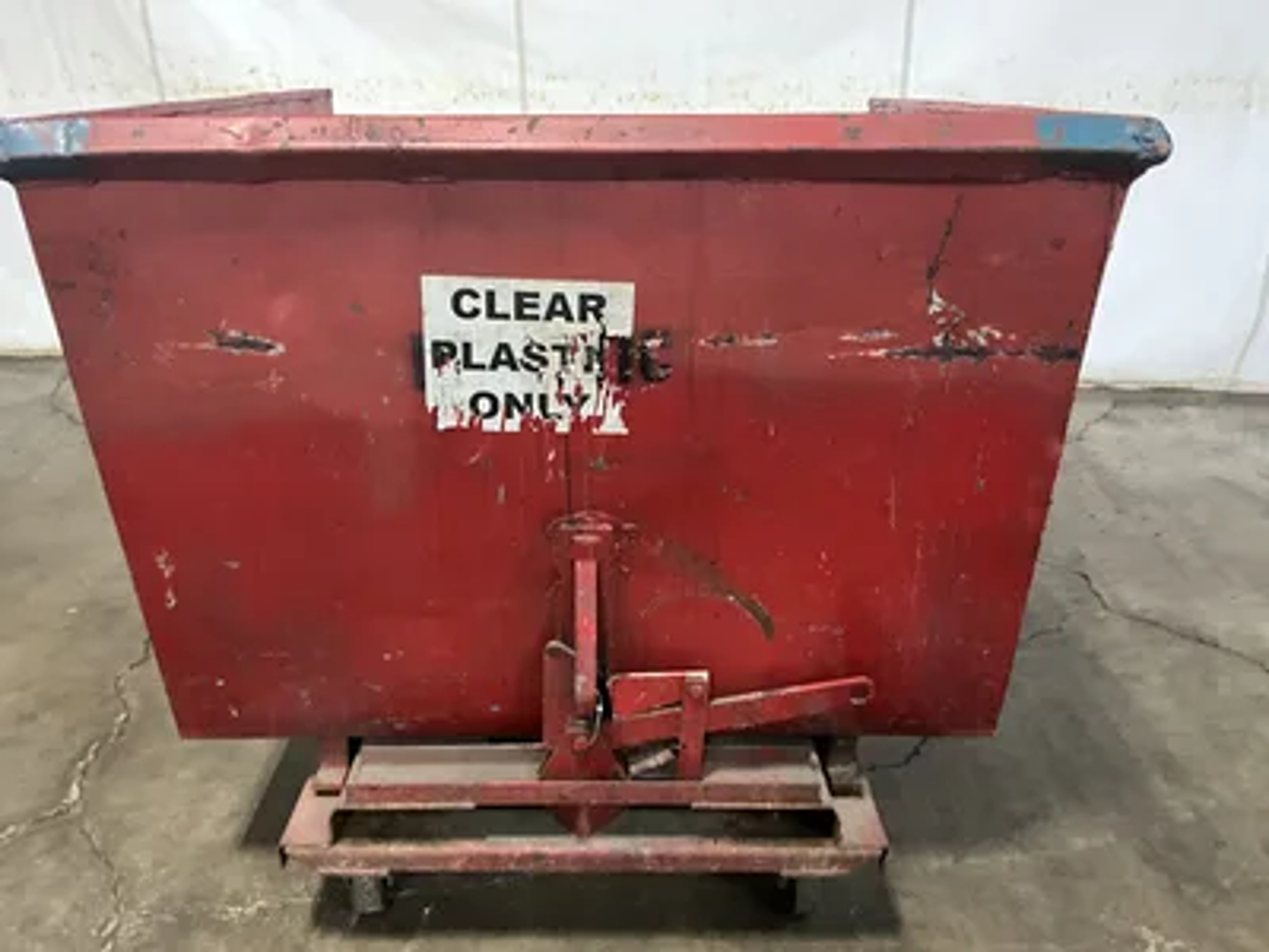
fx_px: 1063
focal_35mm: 29
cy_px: 476
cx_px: 634
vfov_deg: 48.2
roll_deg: -0.7
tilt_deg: -24.3
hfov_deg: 61.7
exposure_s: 1/30
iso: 500
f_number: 1.8
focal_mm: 3
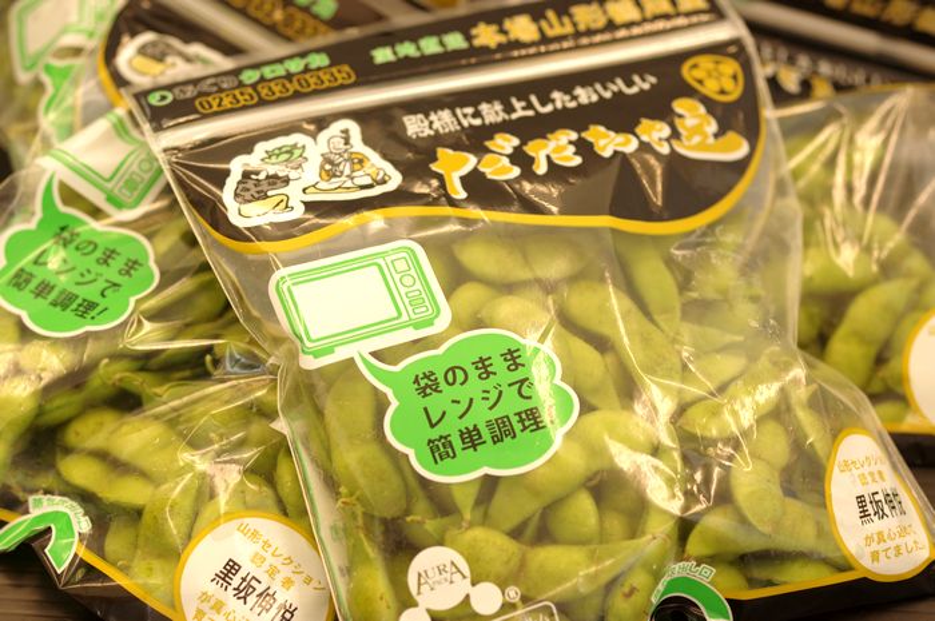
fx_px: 1946
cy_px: 310
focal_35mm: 75
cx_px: 468
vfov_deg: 18.1
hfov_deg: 27.0
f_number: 4
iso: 800
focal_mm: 50
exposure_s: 1/100
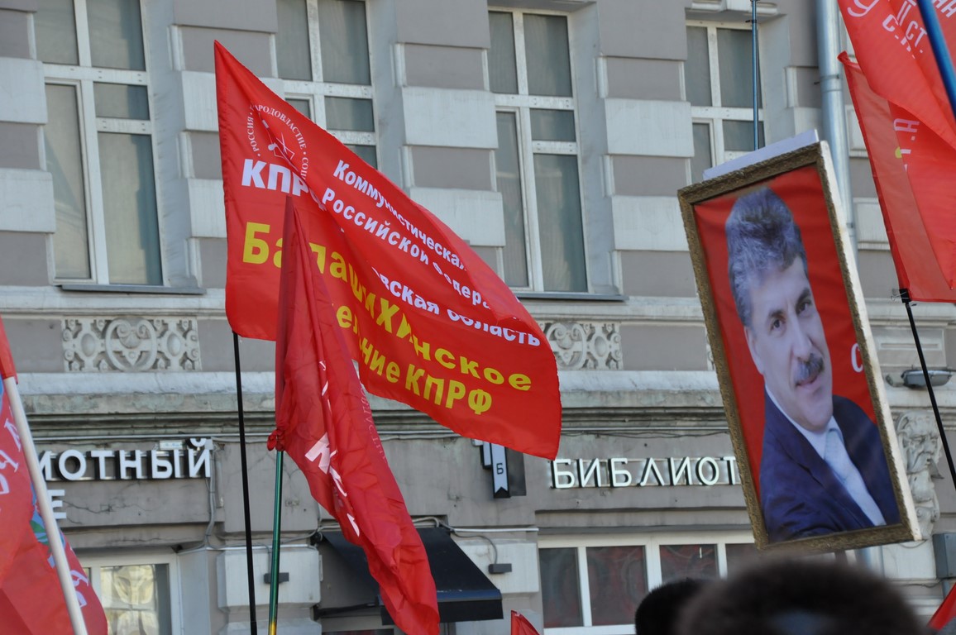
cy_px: 318
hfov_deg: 13.1
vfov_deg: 8.7
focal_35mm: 158
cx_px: 478
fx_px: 4178
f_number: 9
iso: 1000
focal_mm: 105
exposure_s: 1/320
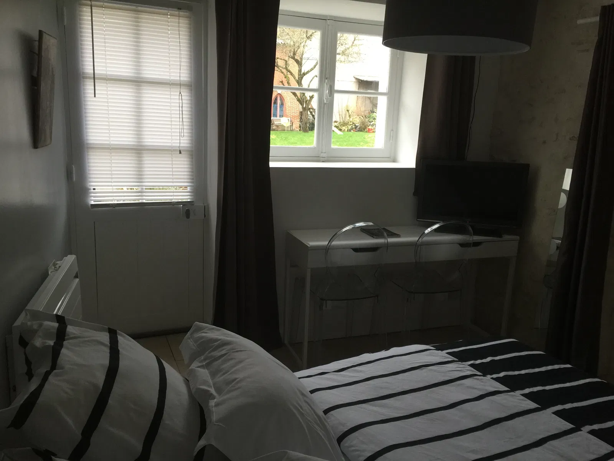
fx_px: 514
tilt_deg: -13.2
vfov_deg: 48.2
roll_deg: -2.7
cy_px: 230
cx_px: 307
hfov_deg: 61.7
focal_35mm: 29
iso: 50
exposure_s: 1/17
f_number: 2.2
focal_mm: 4.15
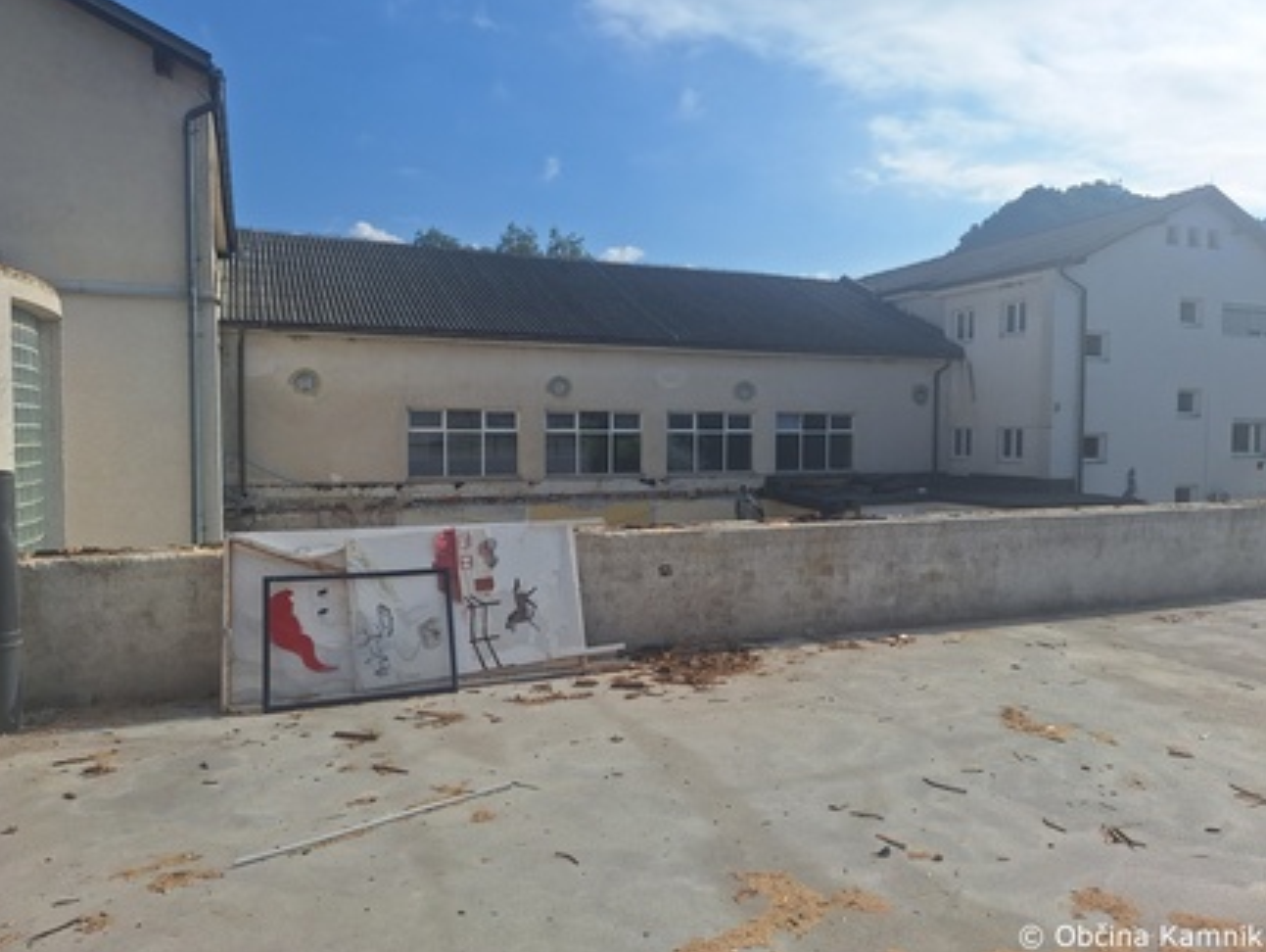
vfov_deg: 56.9
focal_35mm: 24
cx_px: 646
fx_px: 878
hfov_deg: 71.5
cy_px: 467
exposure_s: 1/6757
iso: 40
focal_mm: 5.54
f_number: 1.8
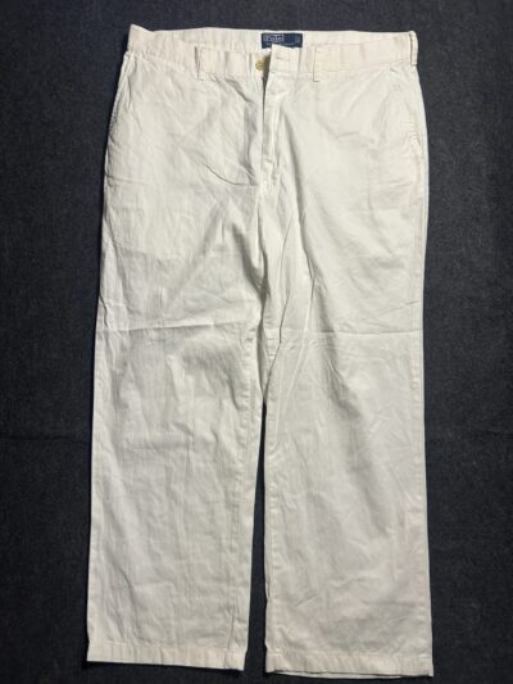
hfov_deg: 53.1
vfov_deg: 67.3
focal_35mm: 26
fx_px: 514
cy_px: 342
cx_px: 256
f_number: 1.5
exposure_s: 1/100
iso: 100
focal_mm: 5.7
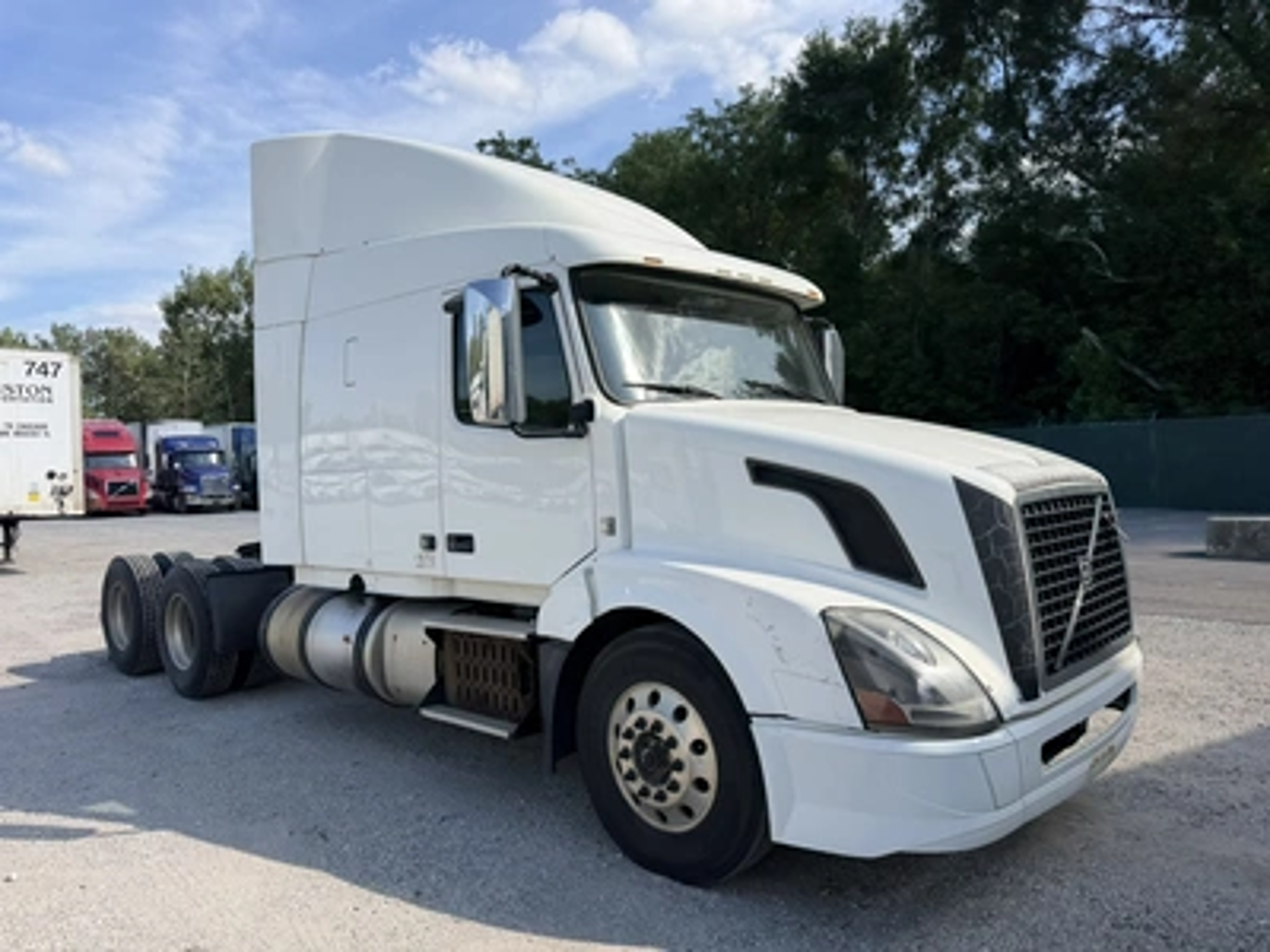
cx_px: 635
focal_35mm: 24
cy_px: 476
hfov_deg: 71.6
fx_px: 881
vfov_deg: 56.8
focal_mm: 6.76
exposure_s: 1/3279
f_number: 1.78
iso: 80
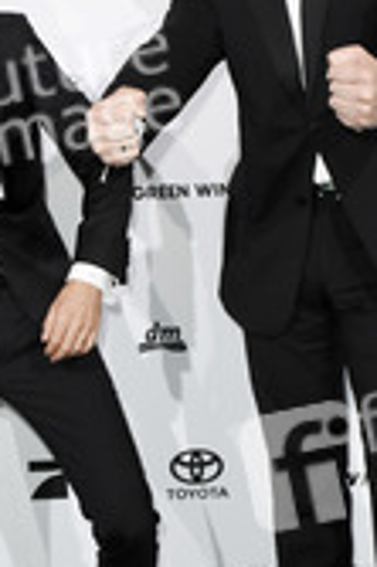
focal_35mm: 108
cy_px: 282
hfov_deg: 12.6
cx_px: 105
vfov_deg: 18.9
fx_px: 1700
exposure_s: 1/125
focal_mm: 30
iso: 1000
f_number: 6.3
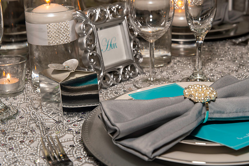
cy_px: 85
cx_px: 129
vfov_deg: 21.9
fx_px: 430
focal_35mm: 62
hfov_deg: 32.3
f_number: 5.6
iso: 400
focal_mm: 40
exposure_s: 1/250
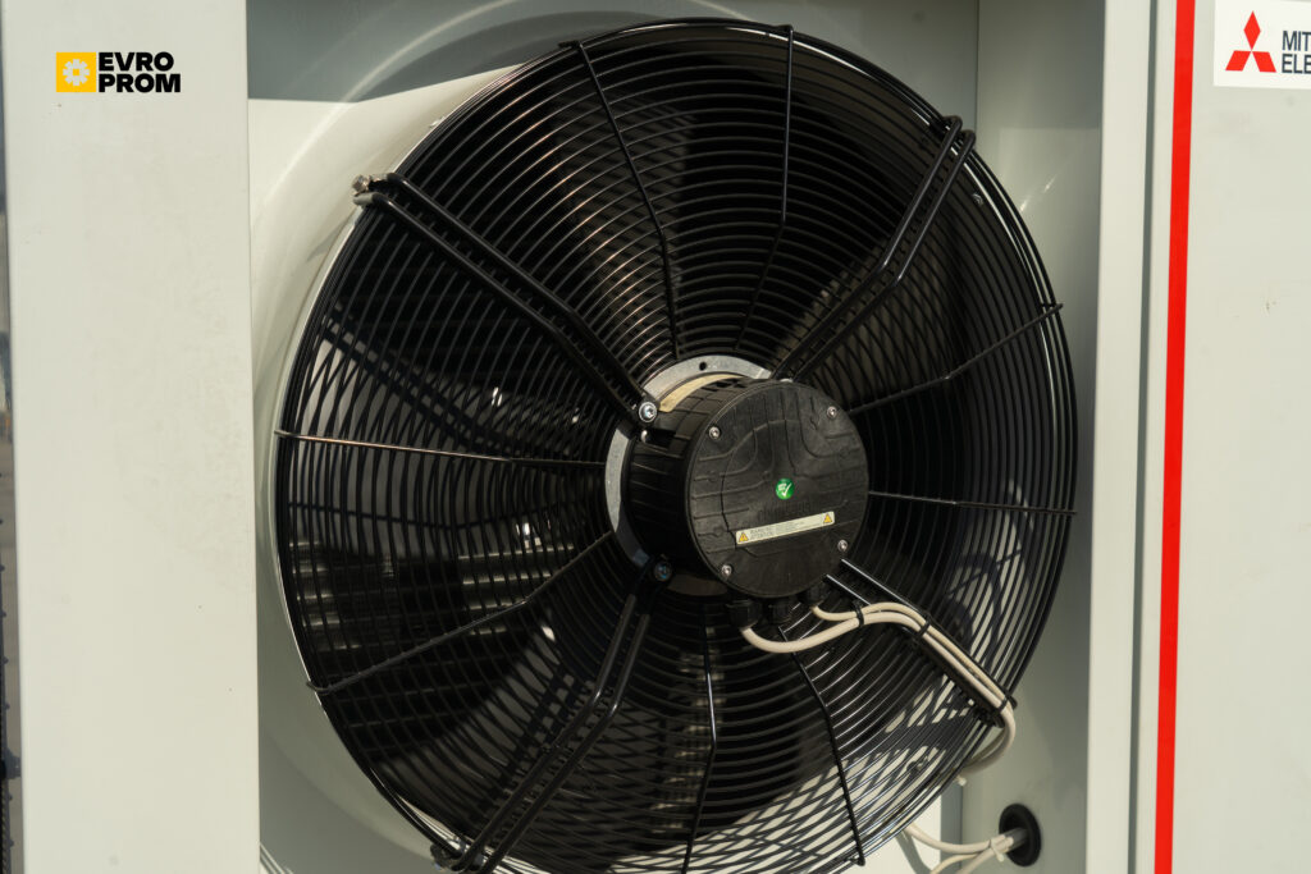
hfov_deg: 40.3
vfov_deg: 27.5
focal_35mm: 49
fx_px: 1785
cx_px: 656
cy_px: 437
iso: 100
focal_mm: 49
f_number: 10
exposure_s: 1/80
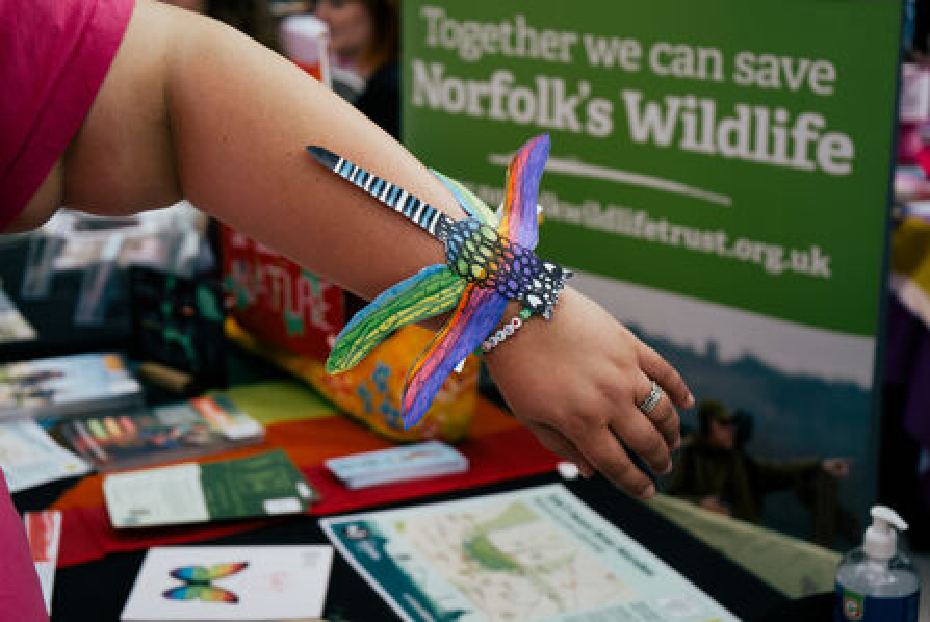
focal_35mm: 62
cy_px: 311
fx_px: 1603
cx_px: 465
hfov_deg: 32.3
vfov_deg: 22.0
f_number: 5.6
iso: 400
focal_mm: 62
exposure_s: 1/125
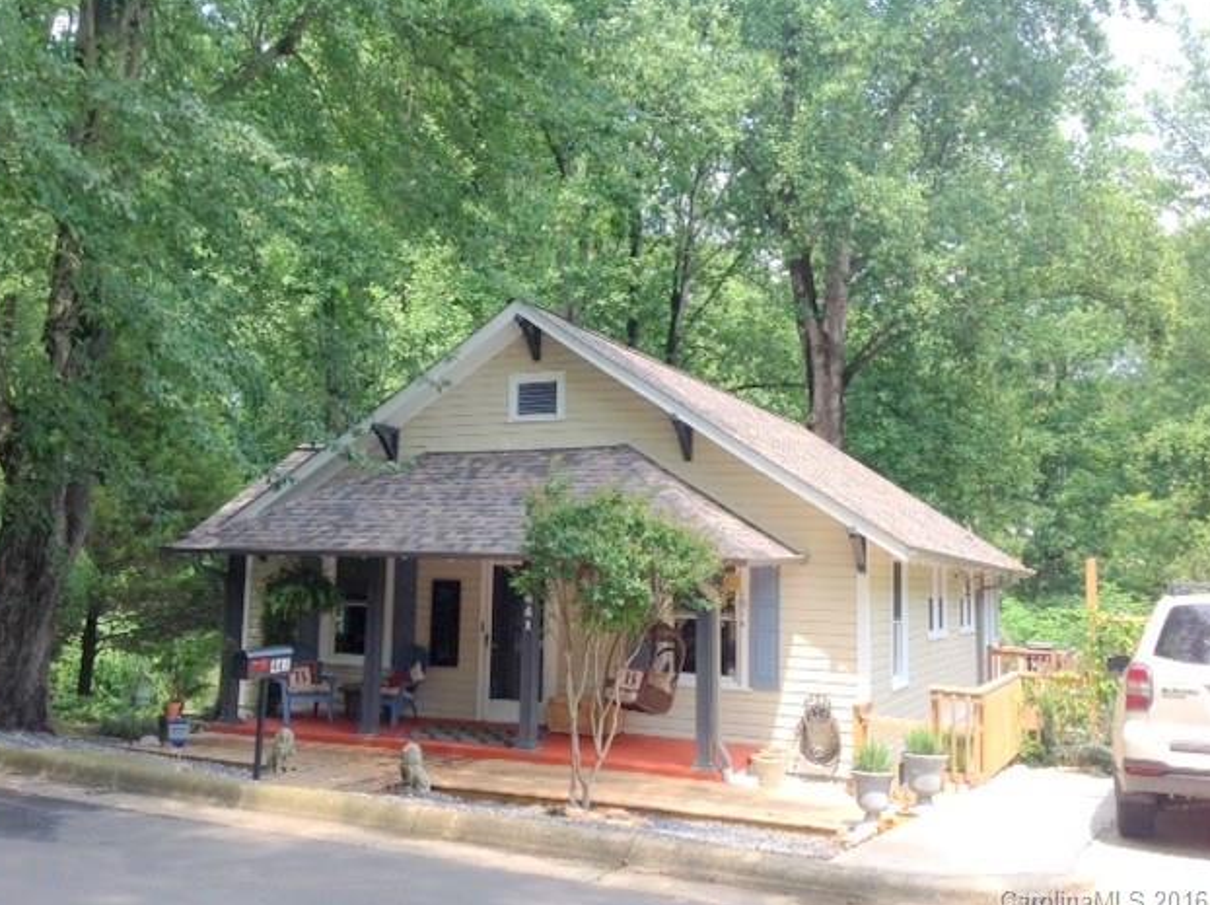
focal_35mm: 36
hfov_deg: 51.4
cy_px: 452
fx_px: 1257
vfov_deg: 39.6
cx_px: 597
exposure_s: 1/336
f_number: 2.4
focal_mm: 4.28
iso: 50
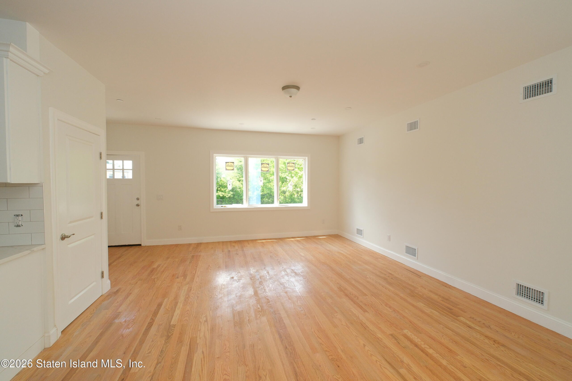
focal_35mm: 15
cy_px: 190
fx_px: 238
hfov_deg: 100.4
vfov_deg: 77.3
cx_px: 286
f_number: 7.1
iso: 1000
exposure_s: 1/125
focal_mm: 10
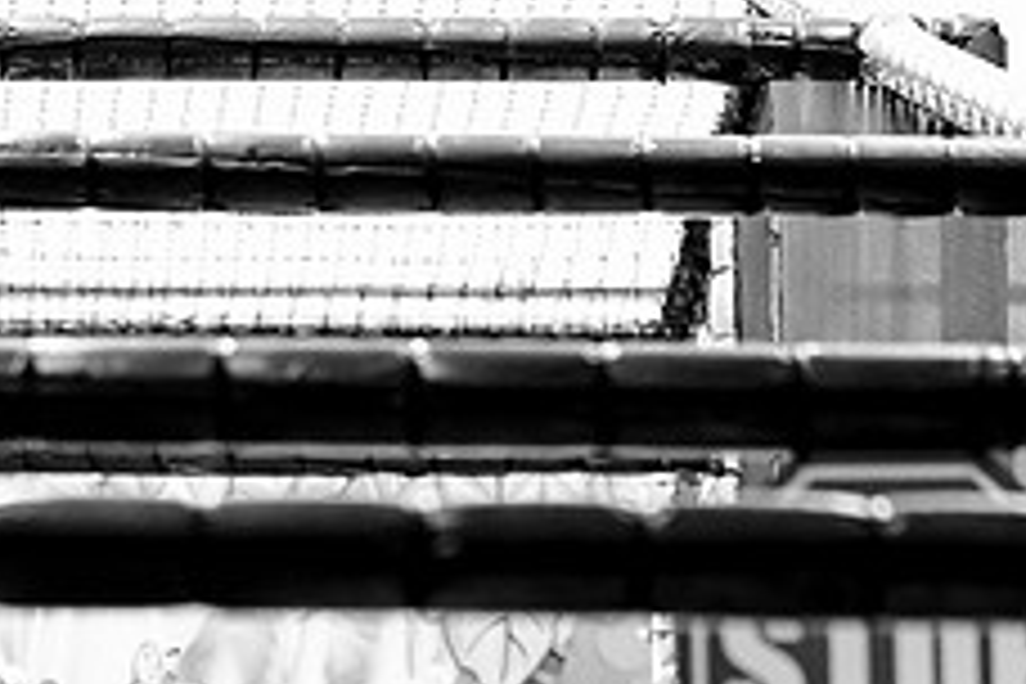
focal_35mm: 356
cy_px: 1106
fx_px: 10145
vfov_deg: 3.8
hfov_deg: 5.8
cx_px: 117
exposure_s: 1/500
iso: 5000
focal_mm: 105
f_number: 2.8
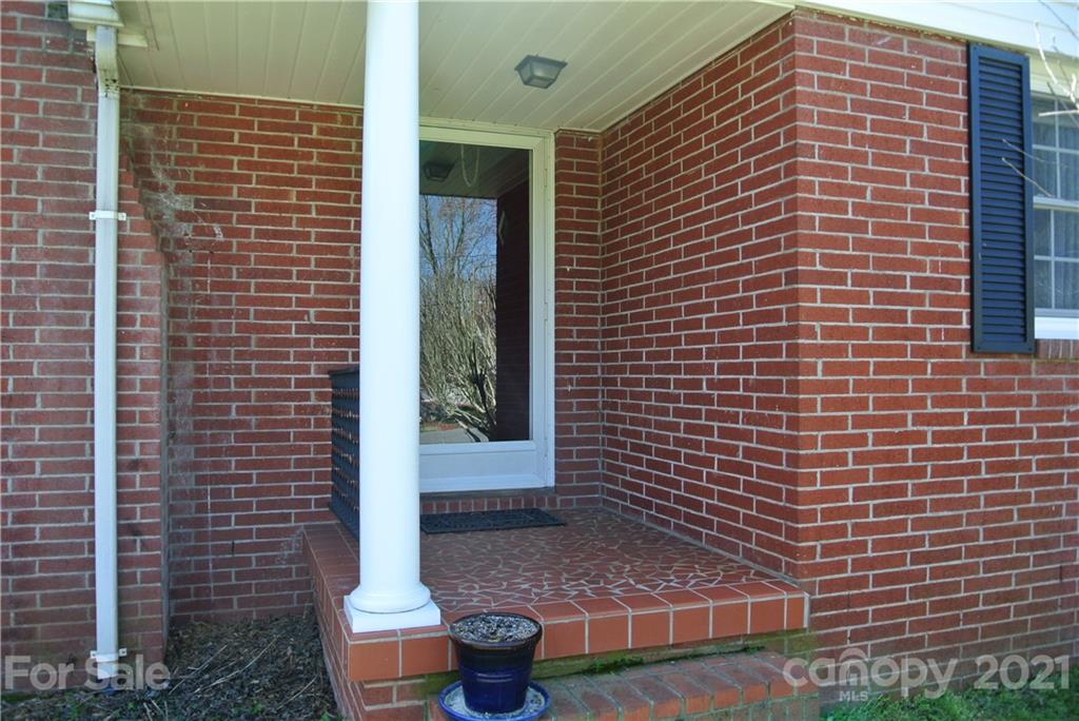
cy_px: 360
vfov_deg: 48.0
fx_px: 810
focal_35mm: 27
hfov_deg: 67.4
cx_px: 540
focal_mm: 10
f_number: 3.5
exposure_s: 1/160
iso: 100
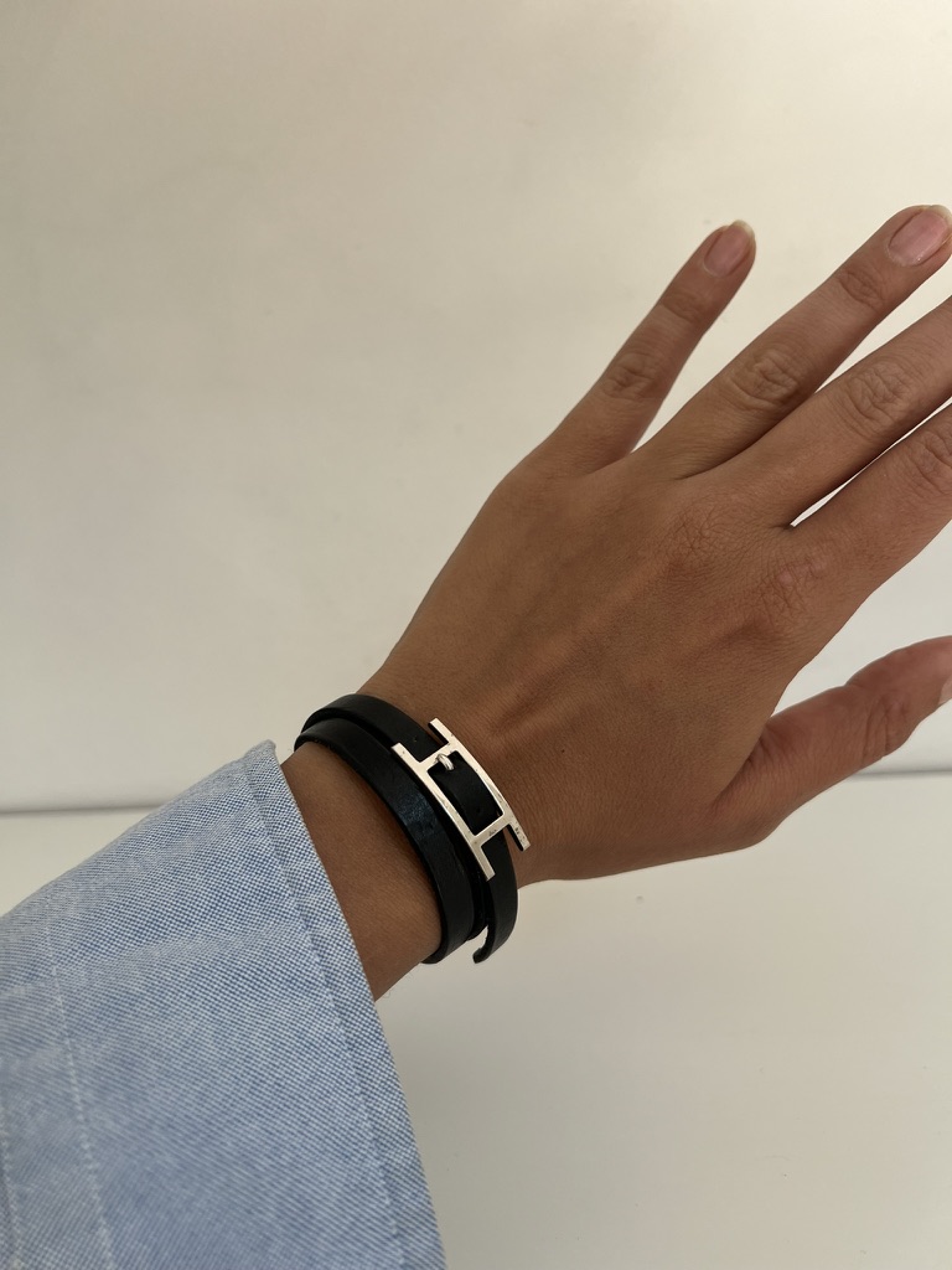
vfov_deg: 67.3
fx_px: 953
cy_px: 635
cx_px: 476
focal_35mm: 26
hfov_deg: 53.1
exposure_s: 1/121
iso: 80
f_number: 1.5
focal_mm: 5.7
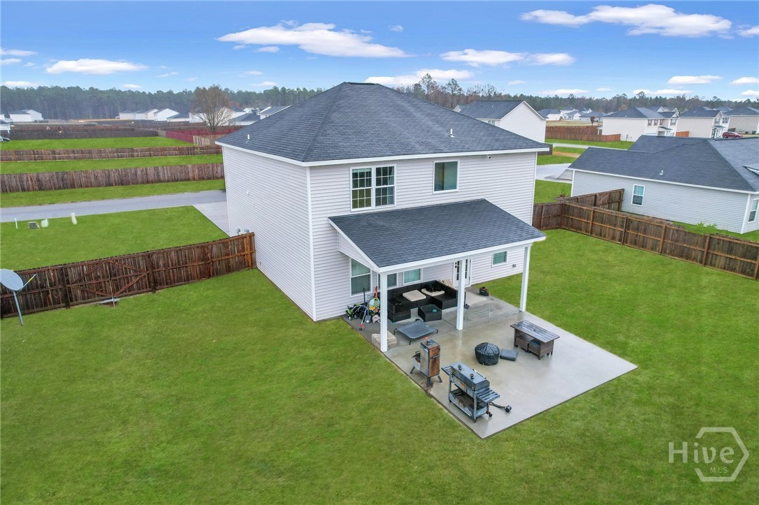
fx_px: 464
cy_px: 252
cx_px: 380
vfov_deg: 57.2
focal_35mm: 22
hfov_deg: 78.6
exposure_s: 1/800
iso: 150
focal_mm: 8.38
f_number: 2.8
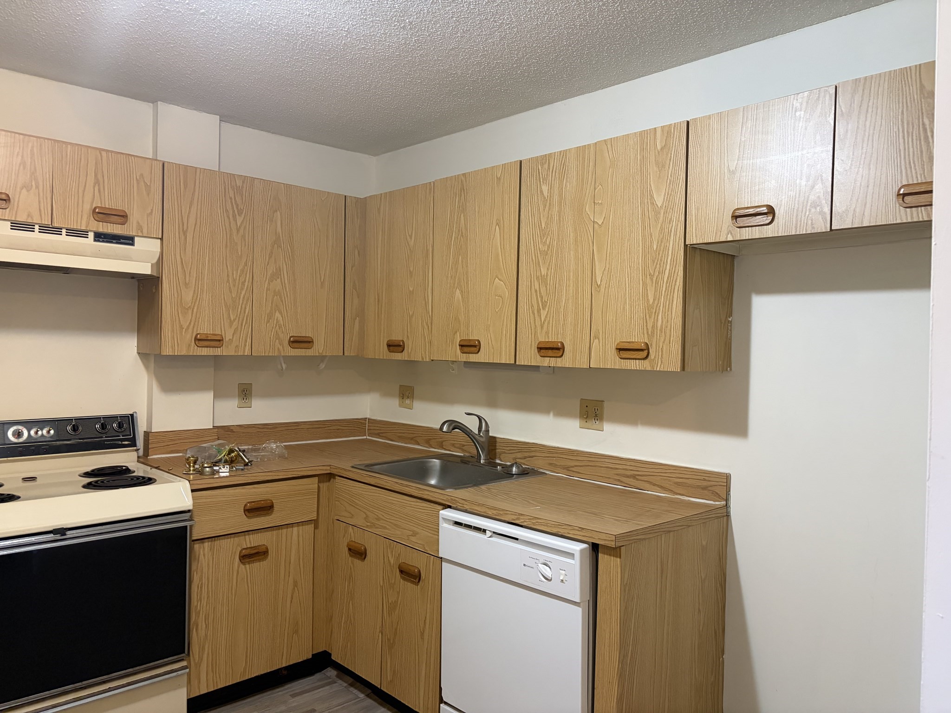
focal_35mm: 26
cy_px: 356
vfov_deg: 53.1
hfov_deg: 67.3
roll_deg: -0.7
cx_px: 476
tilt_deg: -0.8
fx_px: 714
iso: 250
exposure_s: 1/60
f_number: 1.6
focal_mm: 5.96
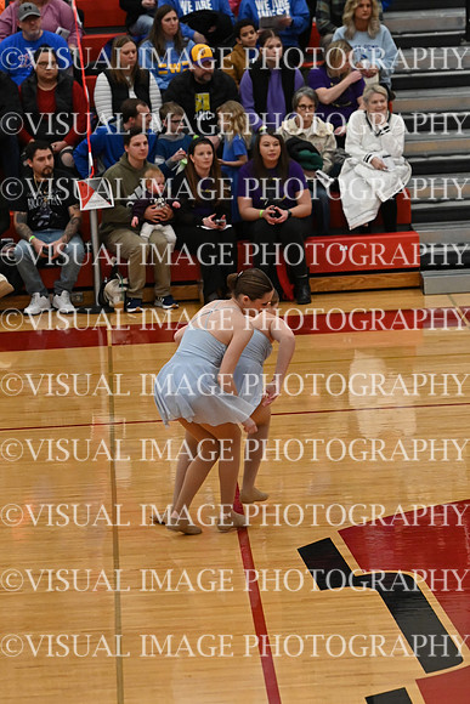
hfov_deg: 7.3
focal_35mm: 187
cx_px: 235
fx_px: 3660
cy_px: 352
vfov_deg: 11.0
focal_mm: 125
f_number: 4
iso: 5000
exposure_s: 1/400
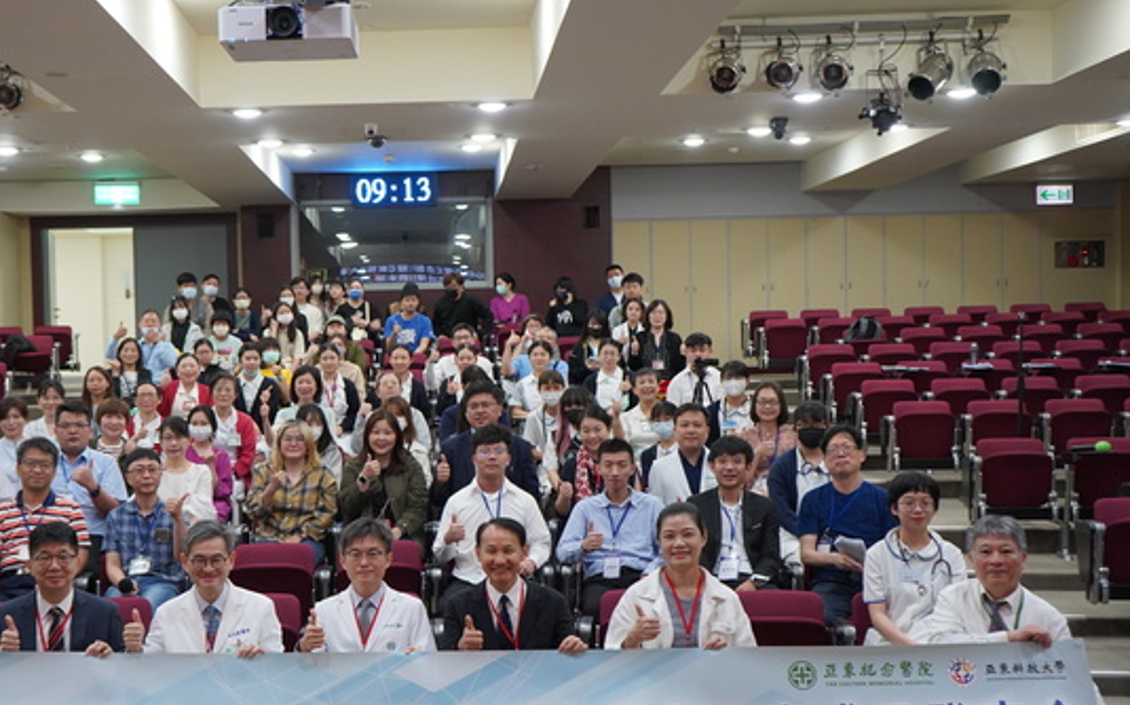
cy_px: 423
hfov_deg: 41.4
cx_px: 397
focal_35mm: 48
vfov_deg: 26.8
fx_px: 1478
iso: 2000
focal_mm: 36
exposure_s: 1/160
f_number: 4
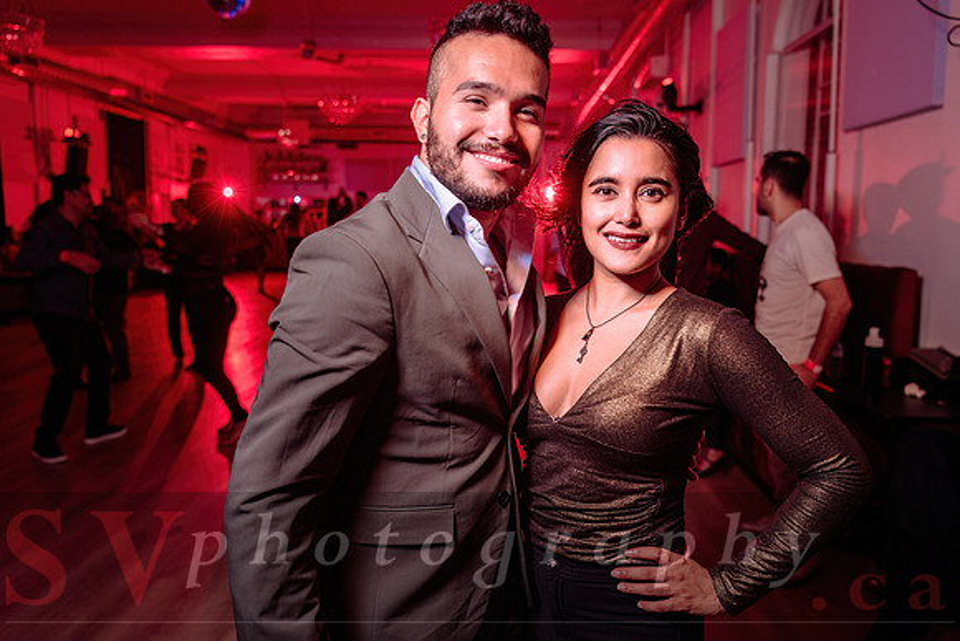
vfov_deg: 45.7
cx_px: 507
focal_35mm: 28
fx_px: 760
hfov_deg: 64.5
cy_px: 303
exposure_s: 1/80
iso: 800
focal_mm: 27
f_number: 3.2
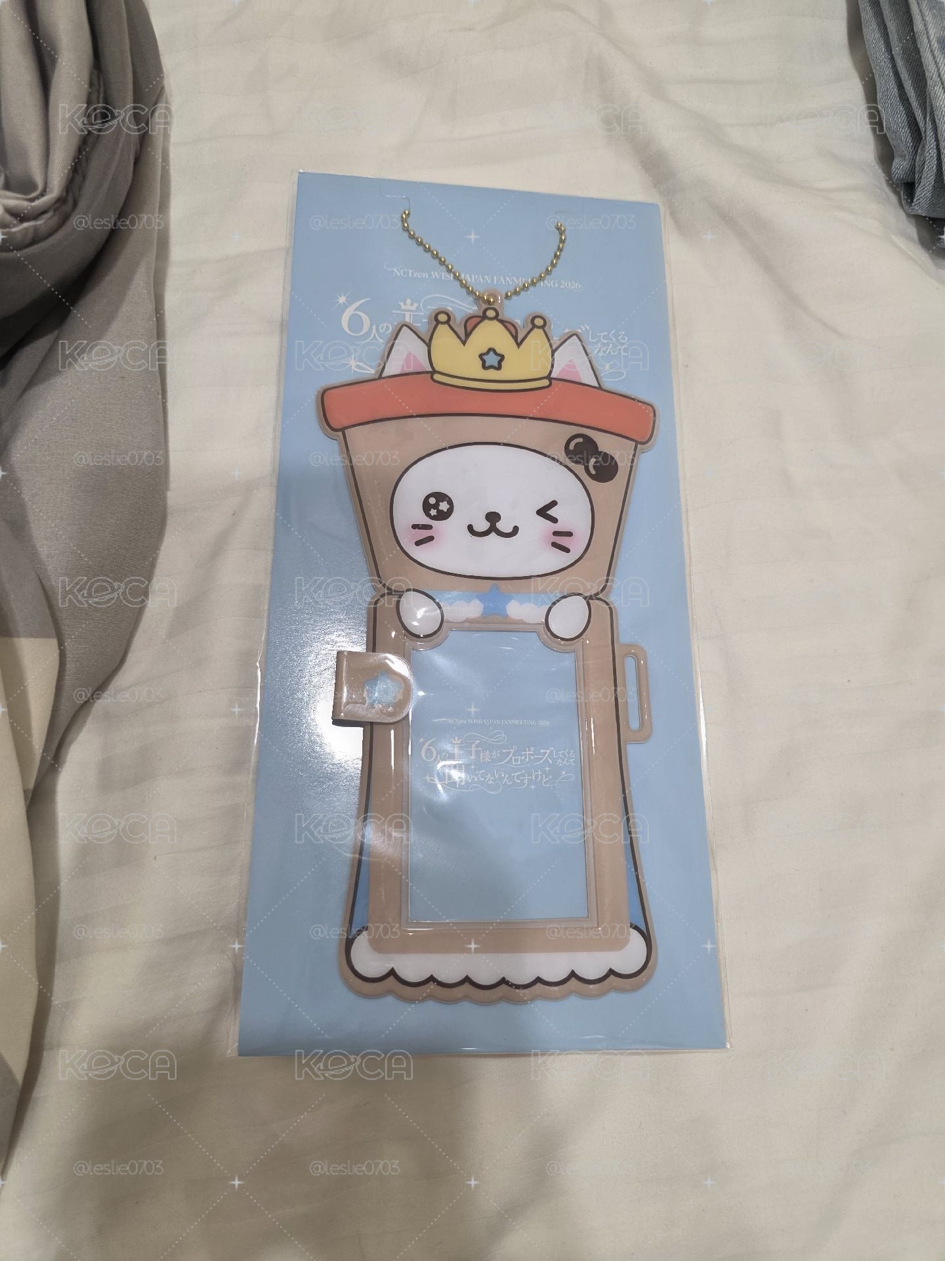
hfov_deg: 58.9
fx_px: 837
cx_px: 472
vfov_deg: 73.9
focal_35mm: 23
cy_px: 630
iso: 160
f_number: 1.7
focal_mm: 6.3
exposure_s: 1/120
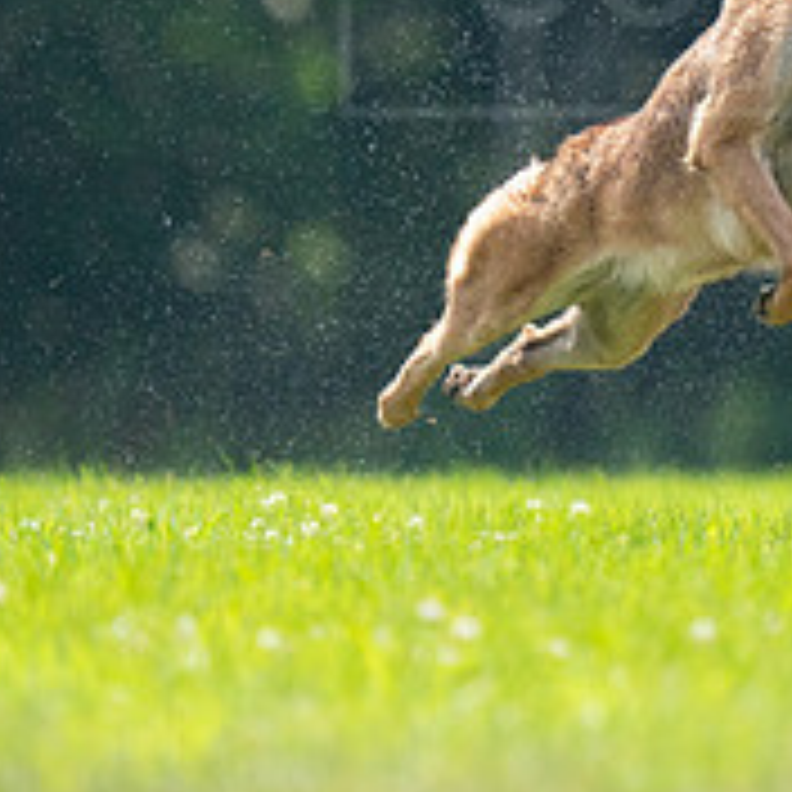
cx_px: 770
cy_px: 47
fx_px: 34583
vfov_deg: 1.3
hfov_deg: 1.3
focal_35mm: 1336
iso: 2500
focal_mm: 478
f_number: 6.3
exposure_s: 1/4000
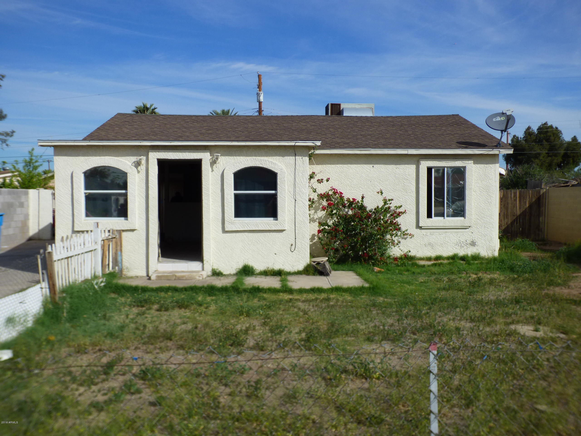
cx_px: 290
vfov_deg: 41.8
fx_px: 571
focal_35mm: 34
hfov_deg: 54.0
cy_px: 218
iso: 100
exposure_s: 1/1600
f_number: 4
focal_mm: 5.97
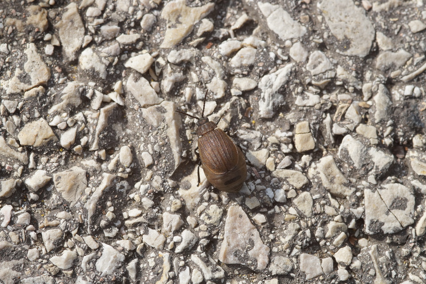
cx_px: 213
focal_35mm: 158
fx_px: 1863
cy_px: 142
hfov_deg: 13.0
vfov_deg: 8.7
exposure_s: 1/400
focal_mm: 105
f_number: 11
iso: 400
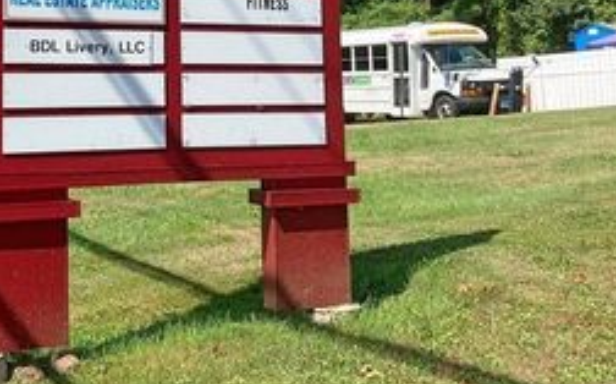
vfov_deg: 21.2
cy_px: -1
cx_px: 132
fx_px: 990
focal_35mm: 59
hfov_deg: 33.7
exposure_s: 1/2024
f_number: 1.8
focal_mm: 3.99
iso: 20
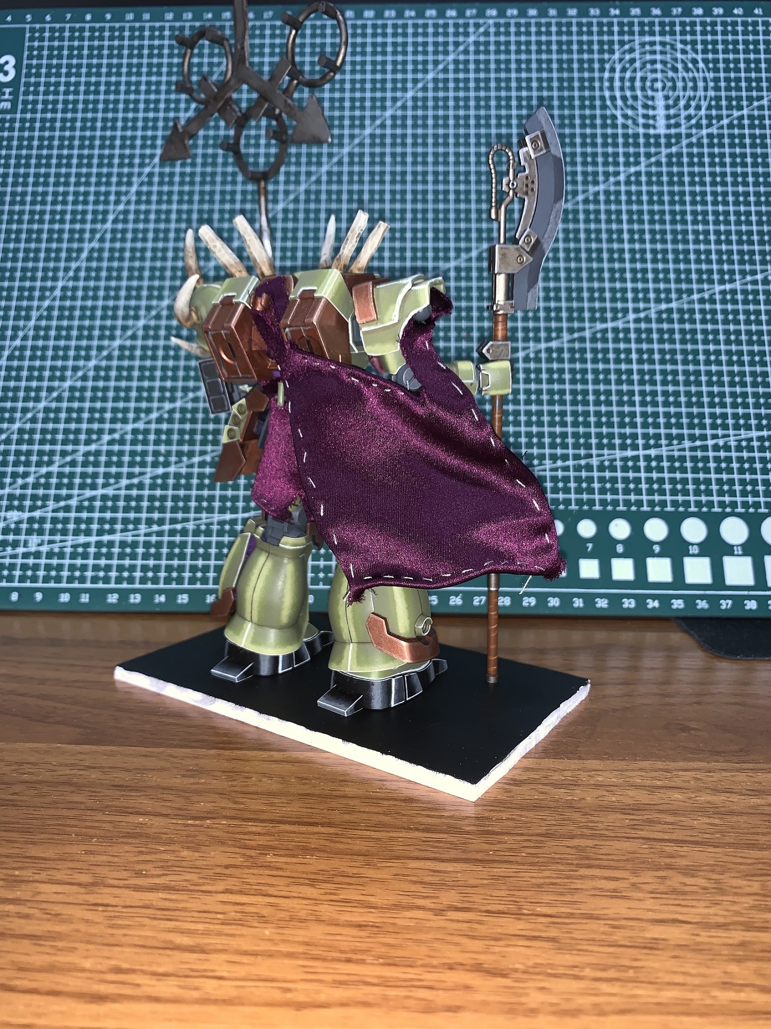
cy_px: 514
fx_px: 772
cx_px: 386
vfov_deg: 67.3
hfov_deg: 53.1
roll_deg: -1.3
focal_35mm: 26
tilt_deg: -8.9
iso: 32
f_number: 1.8
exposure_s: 1/5
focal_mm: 4.25
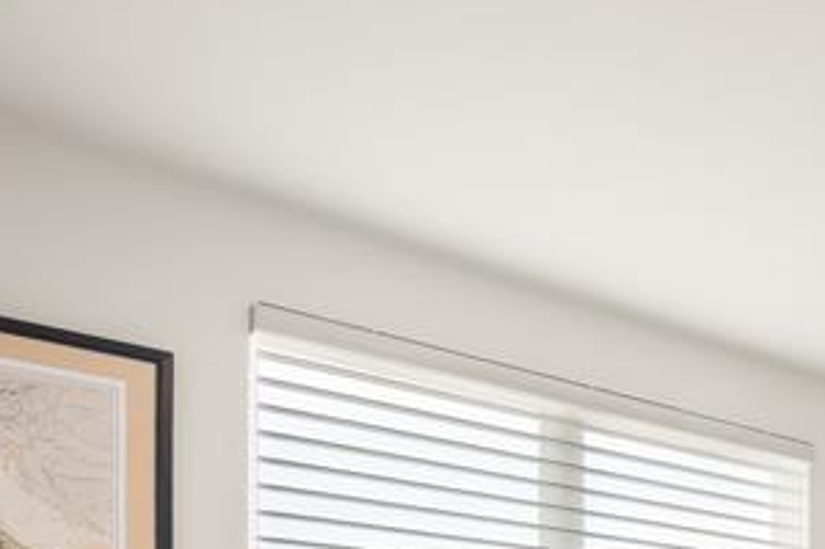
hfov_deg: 33.5
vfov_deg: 23.5
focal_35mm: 48
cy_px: 777
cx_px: 991
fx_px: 1099
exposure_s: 1/2
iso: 100
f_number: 11
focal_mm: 14
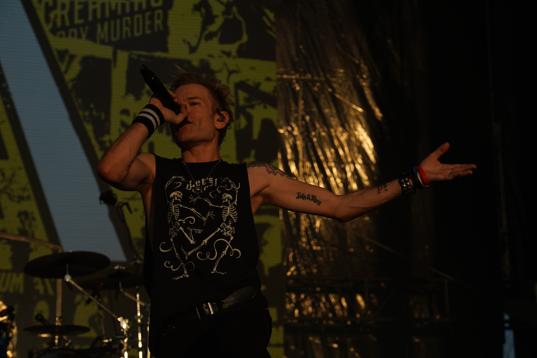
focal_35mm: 105
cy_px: 179
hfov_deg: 19.5
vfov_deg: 13.0
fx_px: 1566
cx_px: 268
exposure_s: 1/800
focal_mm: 105
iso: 100
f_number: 8
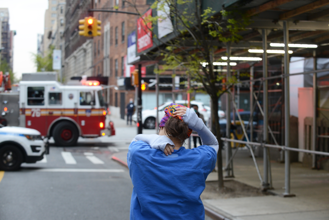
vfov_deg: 18.2
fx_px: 686
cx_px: 164
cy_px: 110
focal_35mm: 75
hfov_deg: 27.0
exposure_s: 1/160
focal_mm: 75
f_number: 5
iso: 1000
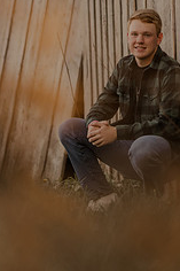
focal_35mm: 242
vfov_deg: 8.5
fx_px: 1818
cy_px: 24
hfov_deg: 5.7
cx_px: 133
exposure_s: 1/1000
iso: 250
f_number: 1.4
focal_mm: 85
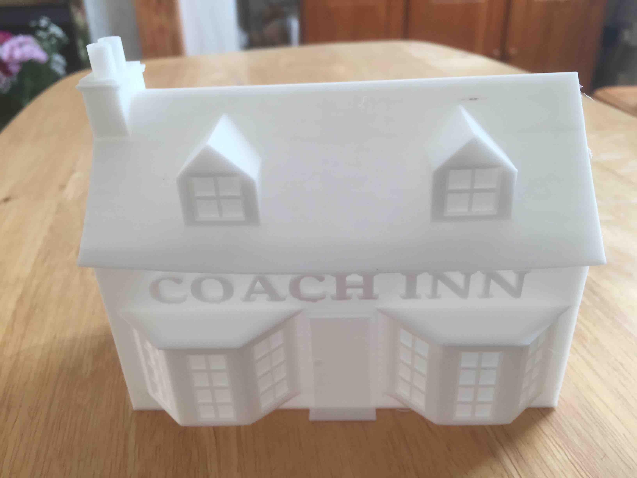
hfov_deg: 61.7
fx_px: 534
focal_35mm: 29
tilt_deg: -29.9
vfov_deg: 48.2
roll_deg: -0.5
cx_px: 318
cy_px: 239
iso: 40
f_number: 2.2
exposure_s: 1/50
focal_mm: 4.15
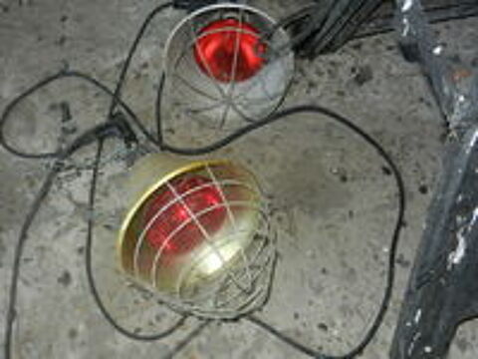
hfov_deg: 49.0
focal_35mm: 38
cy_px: 180
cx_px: 239
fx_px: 525
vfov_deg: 37.7
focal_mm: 6.9
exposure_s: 1/30
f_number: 4
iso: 200
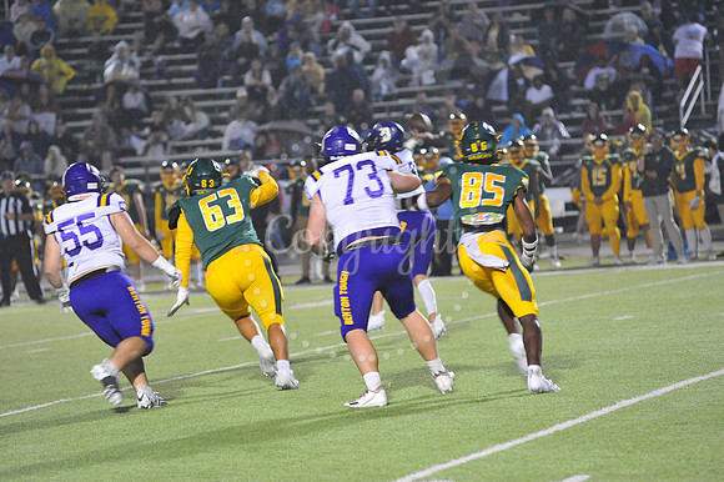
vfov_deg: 6.9
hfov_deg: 10.3
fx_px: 4020
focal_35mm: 200
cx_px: 362
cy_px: 241
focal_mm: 200
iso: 4000
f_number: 4
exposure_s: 1/160
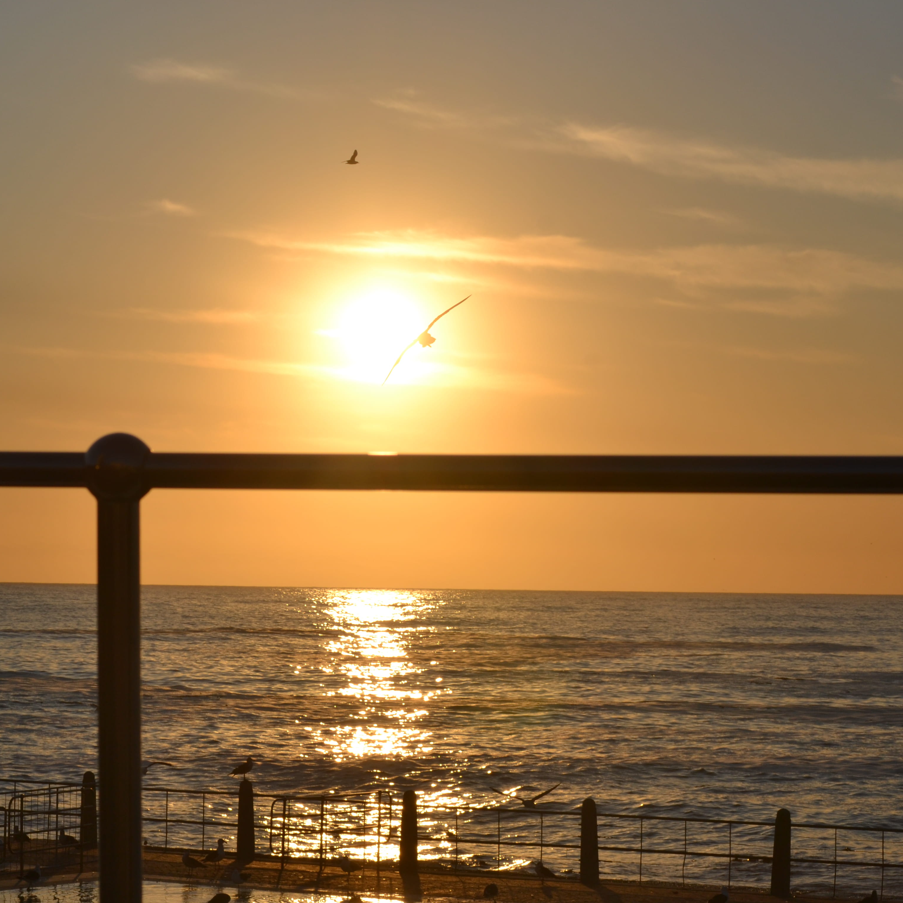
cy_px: 451
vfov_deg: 16.5
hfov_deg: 16.5
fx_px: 3118
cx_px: 413
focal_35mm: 106
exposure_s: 1/640
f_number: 13
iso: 100
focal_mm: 55
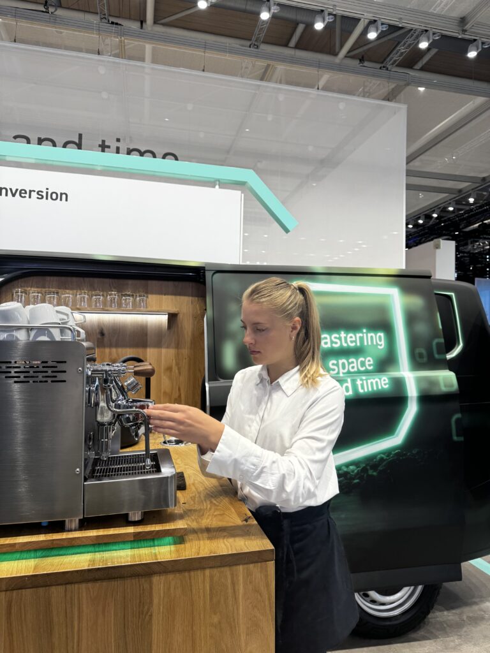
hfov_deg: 56.8
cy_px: 326
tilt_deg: +1.8
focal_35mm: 24
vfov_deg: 71.6
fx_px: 453
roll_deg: -1.0
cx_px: 245
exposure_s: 1/121
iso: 50
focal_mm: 6.76
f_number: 1.78
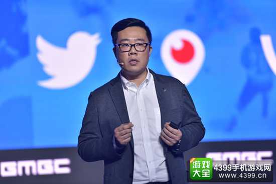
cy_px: 92
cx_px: 138
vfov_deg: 6.9
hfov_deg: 10.3
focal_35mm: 200
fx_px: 1534
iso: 200
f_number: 2.8
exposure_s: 1/50
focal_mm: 200
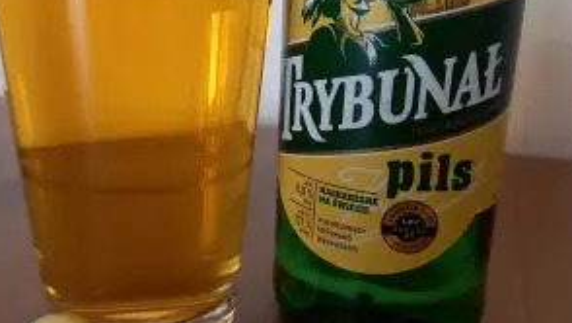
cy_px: 125
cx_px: 241
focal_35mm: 37
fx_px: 562
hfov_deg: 53.7
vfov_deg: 32.0
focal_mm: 4.65
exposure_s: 1/40
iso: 320
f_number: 1.8
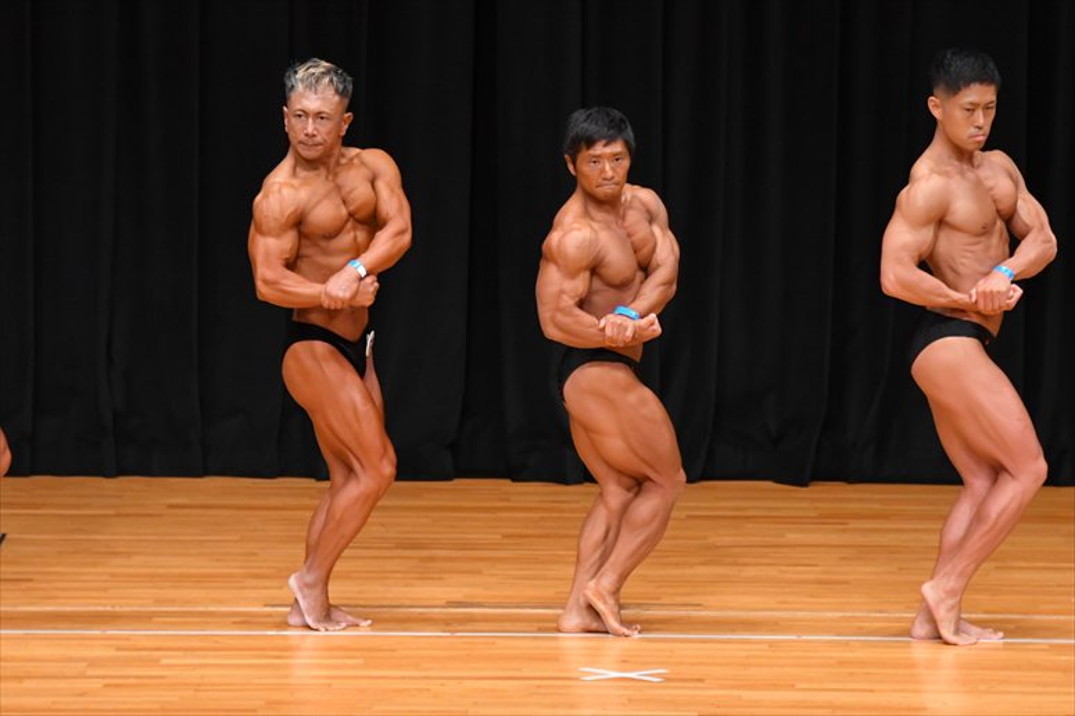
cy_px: 358
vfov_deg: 5.1
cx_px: 538
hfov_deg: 7.6
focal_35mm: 270
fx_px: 8059
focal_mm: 180
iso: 4000
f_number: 5.6
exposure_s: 1/400
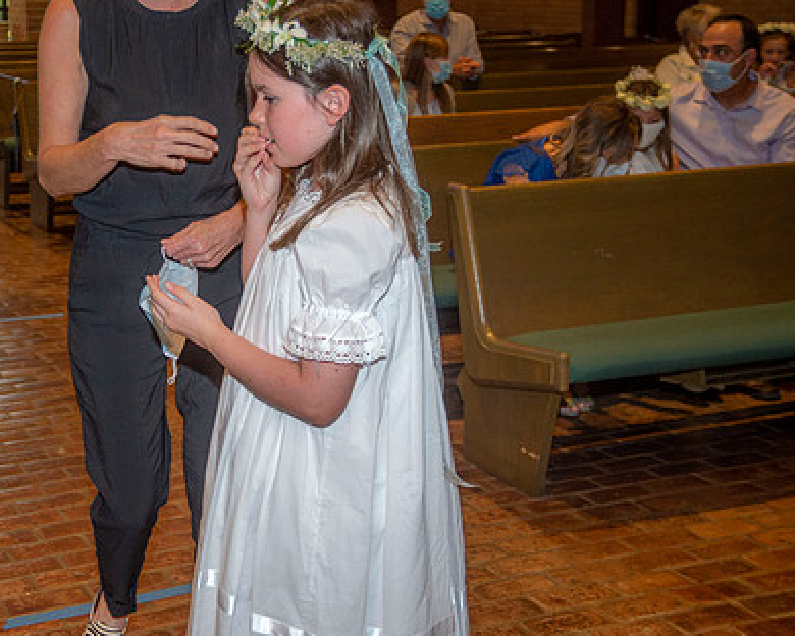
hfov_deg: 28.1
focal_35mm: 67
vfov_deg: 22.8
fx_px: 1576
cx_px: 257
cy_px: 261
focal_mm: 48
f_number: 5.6
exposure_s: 1/200
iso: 1600
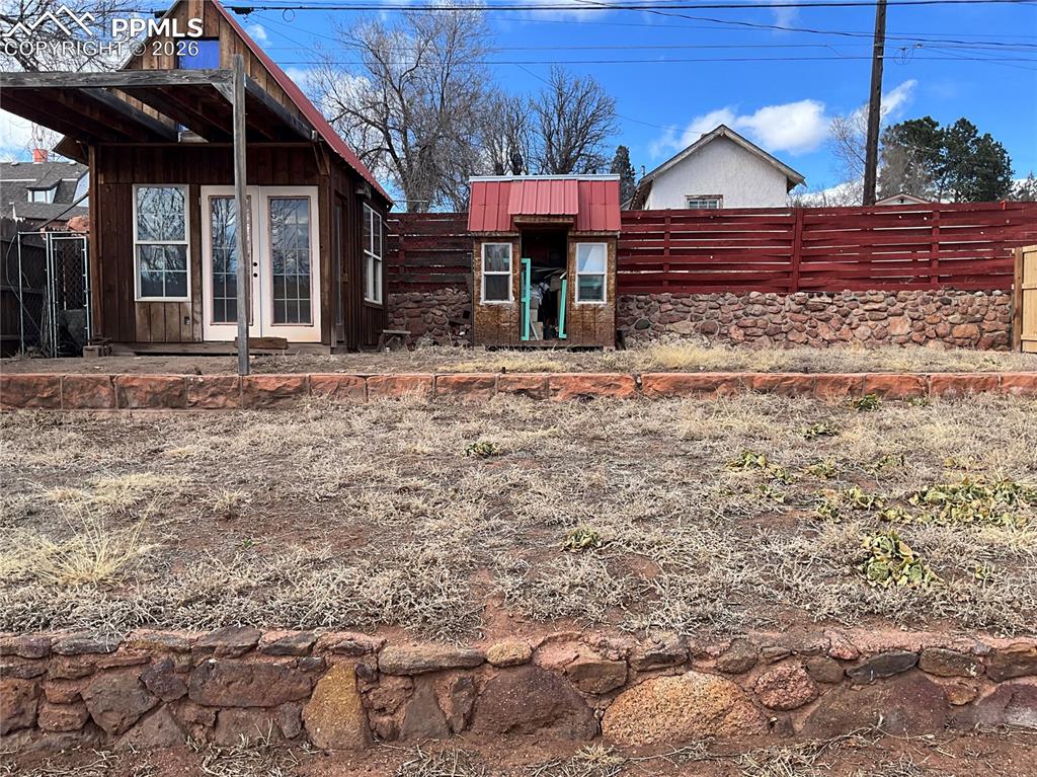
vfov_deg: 48.2
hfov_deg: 61.7
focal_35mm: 29
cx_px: 518
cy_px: 388
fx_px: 868
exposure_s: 1/534
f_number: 1.8
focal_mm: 3
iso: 25
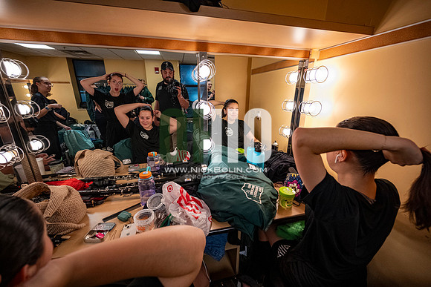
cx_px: 216
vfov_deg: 81.2
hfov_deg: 104.2
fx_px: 168
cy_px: 144
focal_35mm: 14
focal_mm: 14
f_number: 4
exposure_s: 1/160
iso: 1600
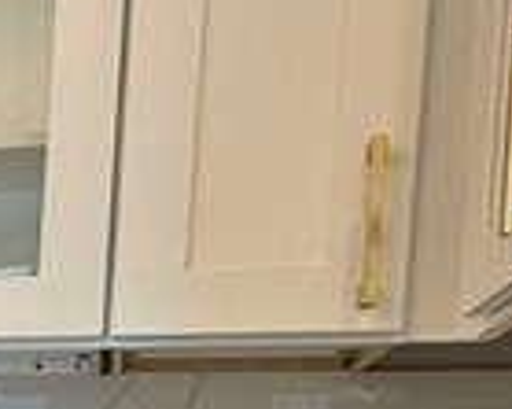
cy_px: 615
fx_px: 1529
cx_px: -611
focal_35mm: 101
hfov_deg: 14.5
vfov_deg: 14.2
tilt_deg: -3.3
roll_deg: -2.2
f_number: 2.2
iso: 200
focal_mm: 2.22
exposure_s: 1/100
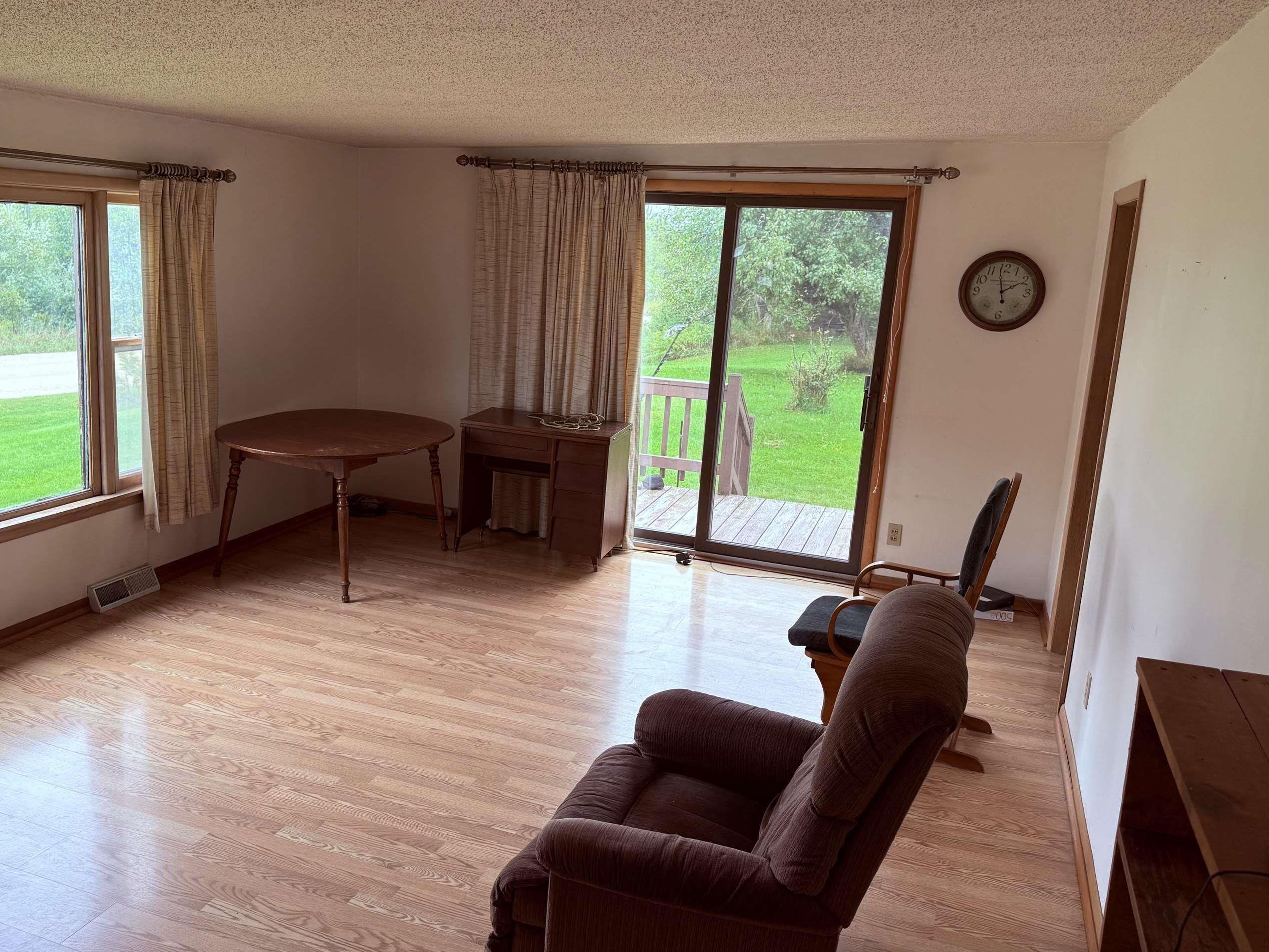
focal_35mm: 29
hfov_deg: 61.4
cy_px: 461
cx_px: 544
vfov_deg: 48.2
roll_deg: -3.2
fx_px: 1063
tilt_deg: -11.8
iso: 100
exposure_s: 1/121
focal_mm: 6.76
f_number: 1.78
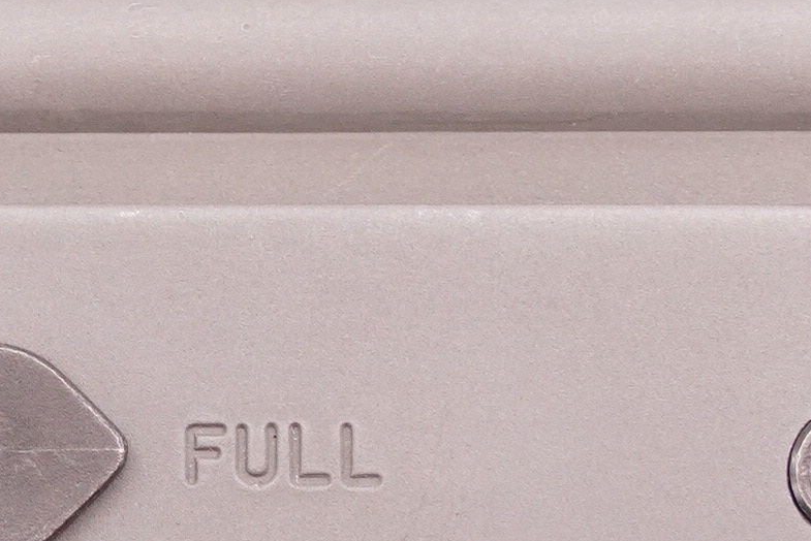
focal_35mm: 389
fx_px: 8766
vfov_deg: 3.5
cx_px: -74
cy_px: 383
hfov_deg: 5.3
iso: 1000
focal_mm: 48
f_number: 5.6
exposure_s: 1/125
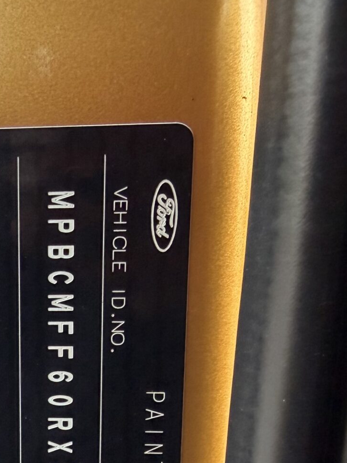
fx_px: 842
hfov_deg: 22.3
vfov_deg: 29.7
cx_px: -14
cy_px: 397
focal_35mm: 63
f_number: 2.2
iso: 320
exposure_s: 1/116
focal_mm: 2.22
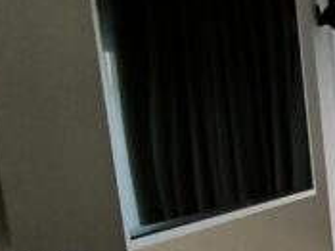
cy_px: 297
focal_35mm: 88
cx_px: 768
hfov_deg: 15.1
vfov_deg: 16.1
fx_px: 851
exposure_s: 1/33
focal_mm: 1.91
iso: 500
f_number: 2.2
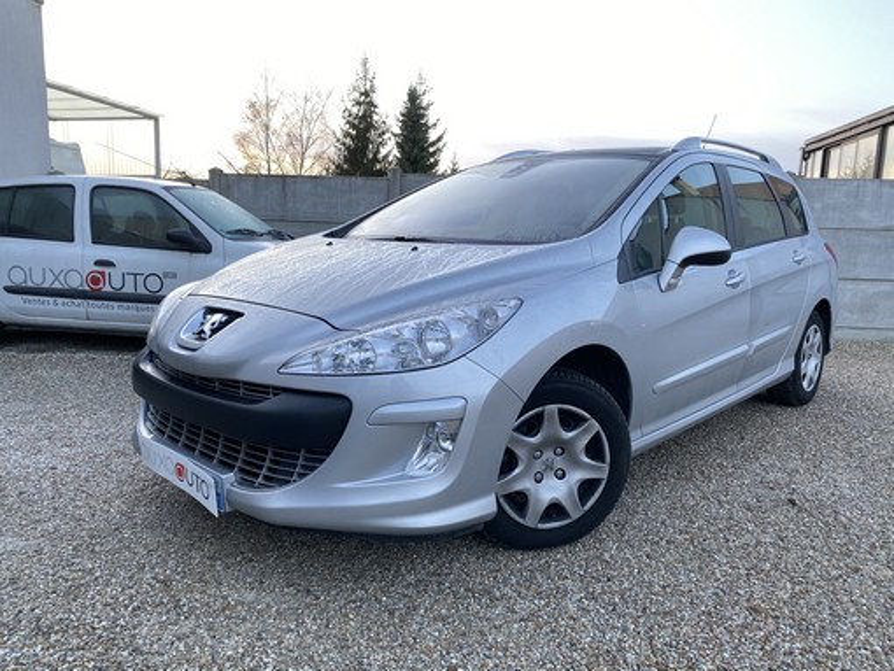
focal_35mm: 26
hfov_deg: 67.3
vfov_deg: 53.1
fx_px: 672
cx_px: 447
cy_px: 336
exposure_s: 1/60
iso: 160
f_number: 1.8
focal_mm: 4.25
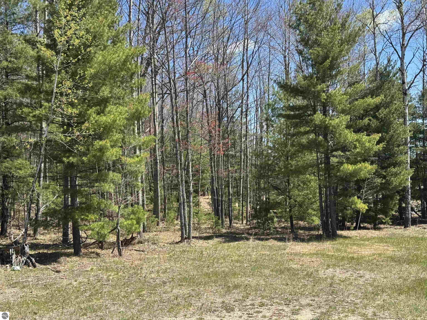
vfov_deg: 30.3
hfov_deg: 39.7
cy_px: 160
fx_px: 592
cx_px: 214
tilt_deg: +1.2
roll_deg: +2.2
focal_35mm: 48
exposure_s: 1/1984
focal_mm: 6.76
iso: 64
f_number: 1.78
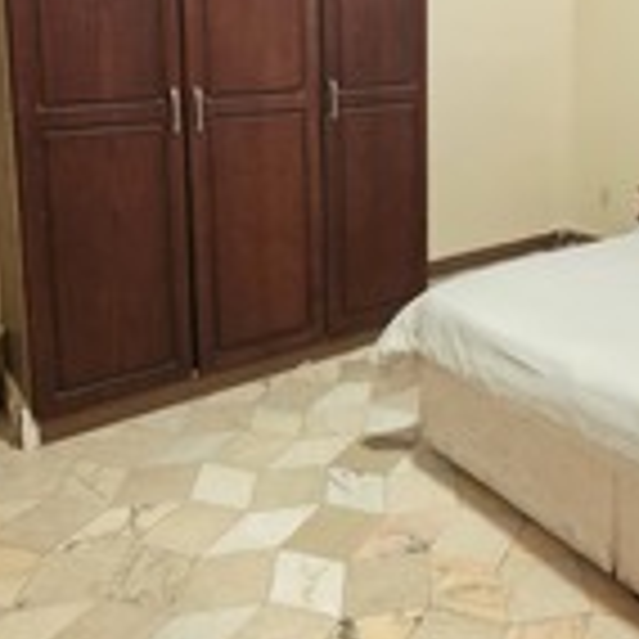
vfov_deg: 42.7
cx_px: 601
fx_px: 773
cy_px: 119
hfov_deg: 40.7
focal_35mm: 37
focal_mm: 2.2
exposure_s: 1/50
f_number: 1.9
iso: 1000
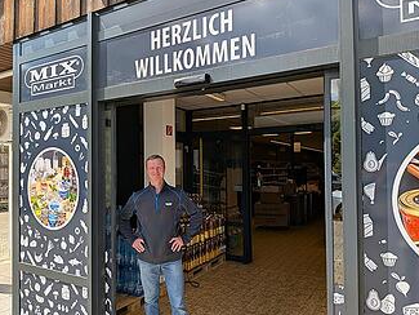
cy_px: 158
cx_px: 214
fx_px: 315
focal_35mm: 26
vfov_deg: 53.1
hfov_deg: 67.3
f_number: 1.7
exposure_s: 1/739
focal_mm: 4.53
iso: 25
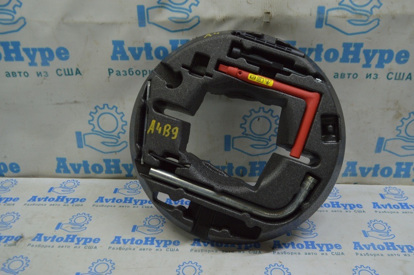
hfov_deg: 59.5
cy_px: 138
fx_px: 362
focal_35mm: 32
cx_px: 207
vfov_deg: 41.6
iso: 400
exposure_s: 1/40
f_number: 5.6
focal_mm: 21
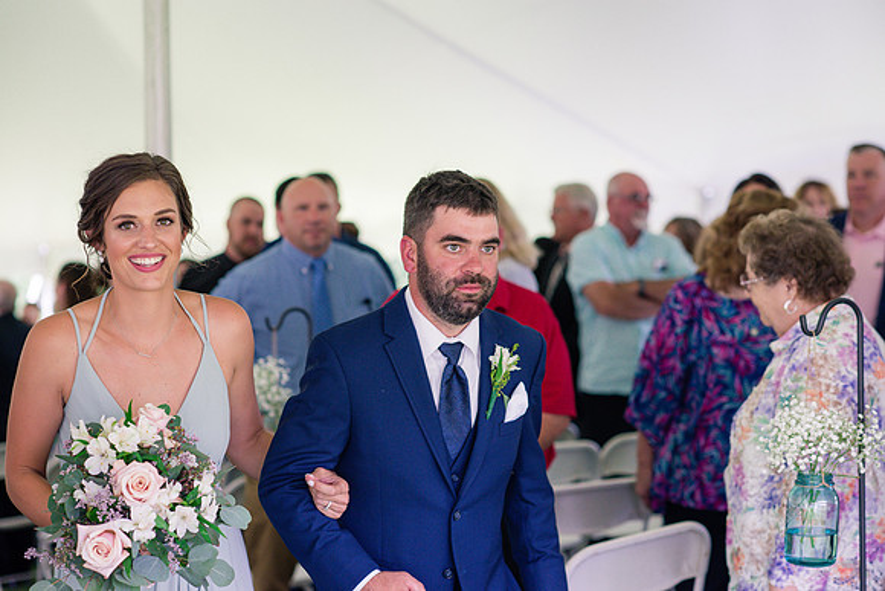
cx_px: 442
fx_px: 2090
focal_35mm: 85
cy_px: 296
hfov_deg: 23.9
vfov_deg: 16.1
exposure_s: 1/250
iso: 500
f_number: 3.2
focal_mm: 85
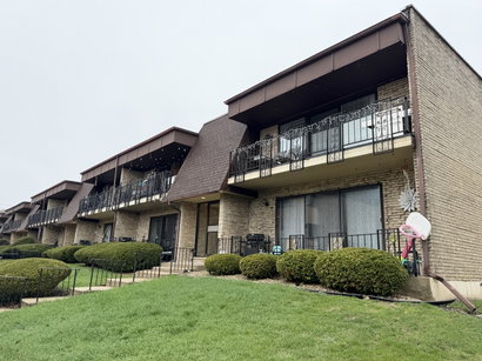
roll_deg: -3.2
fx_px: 348
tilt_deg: +13.3
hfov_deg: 69.4
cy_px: 178
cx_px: 233
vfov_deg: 54.8
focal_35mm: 25
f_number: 1.78
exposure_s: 1/992
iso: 80
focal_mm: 6.76
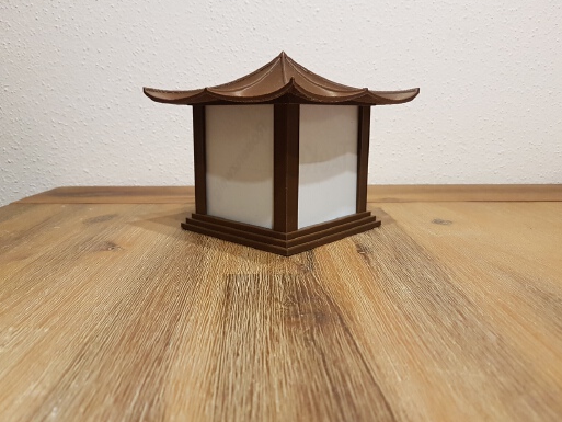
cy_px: 214
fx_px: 438
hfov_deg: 65.3
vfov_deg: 51.4
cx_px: 283
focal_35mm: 27
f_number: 1.7
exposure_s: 1/50
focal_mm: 4.2
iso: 160
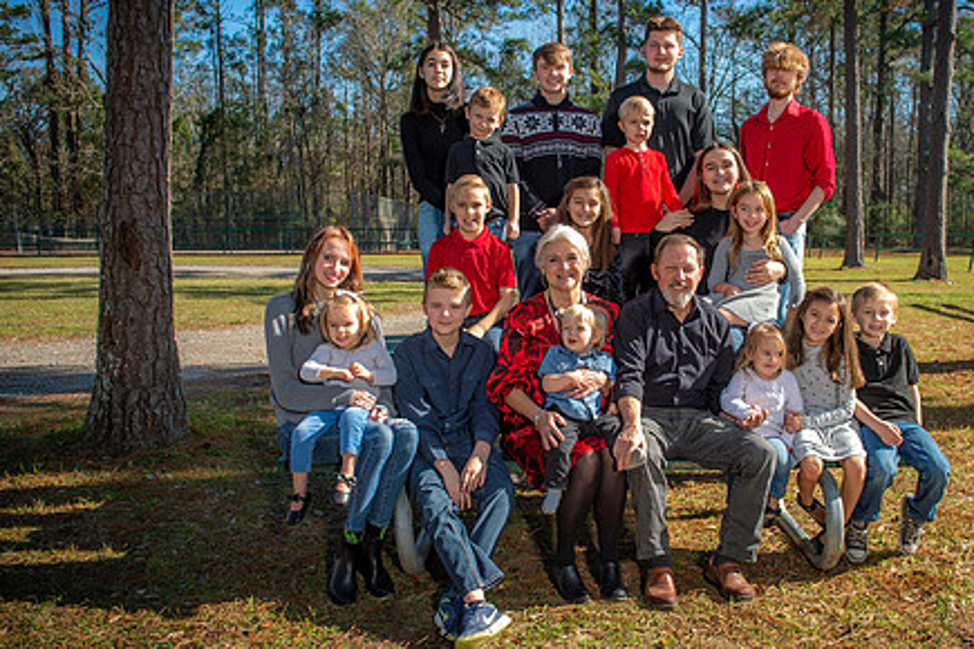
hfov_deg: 52.8
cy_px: 313
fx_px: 974
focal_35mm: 36
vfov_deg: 36.9
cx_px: 578
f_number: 5
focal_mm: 27
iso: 80
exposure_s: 1/250
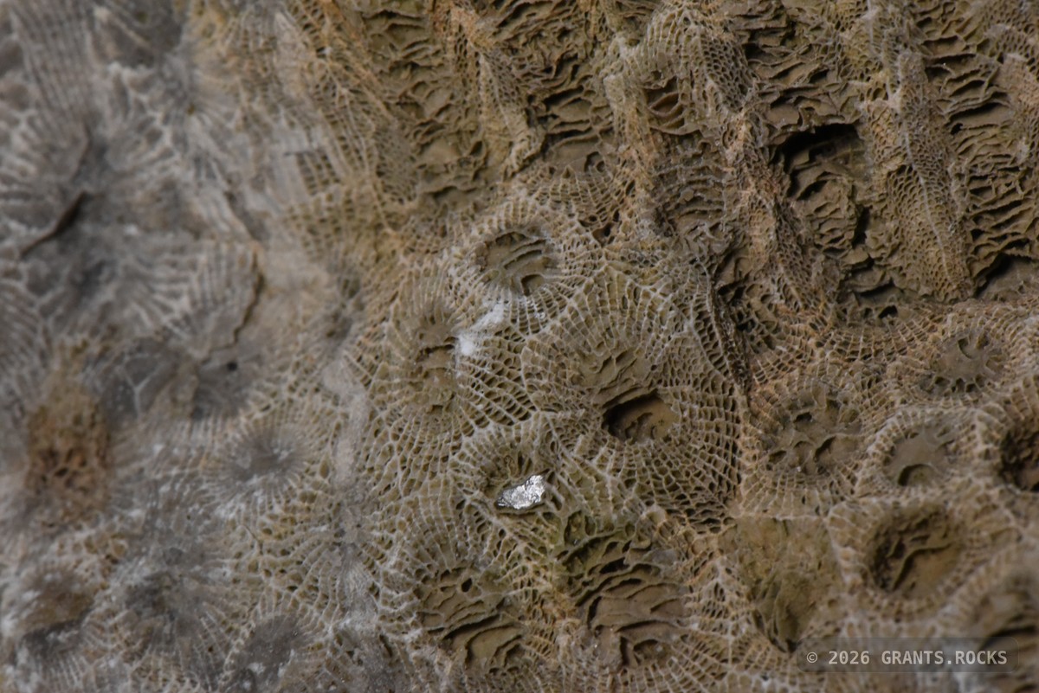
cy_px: 346
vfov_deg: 13.1
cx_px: 520
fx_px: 3031
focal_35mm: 105
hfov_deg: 19.4
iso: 5000
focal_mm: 105
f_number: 20
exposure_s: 1/40
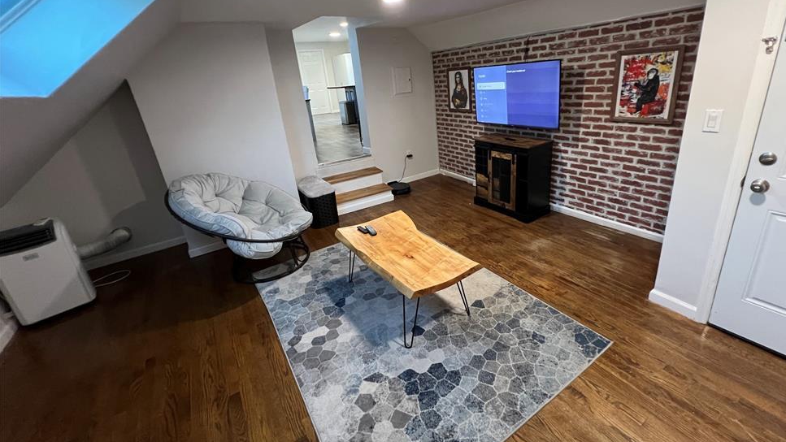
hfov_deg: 102.9
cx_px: 415
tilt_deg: -19.4
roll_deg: +5.5
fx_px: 313
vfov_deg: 70.2
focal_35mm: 15
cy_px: 190
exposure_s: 1/60
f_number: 1.8
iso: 640
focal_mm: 1.57
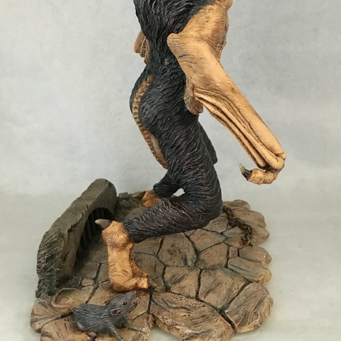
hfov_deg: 42.8
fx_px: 435
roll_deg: +2.0
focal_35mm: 39
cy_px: 126
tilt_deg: -13.0
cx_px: 177
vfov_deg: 42.5
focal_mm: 4.15
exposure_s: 1/17
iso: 320
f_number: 2.2
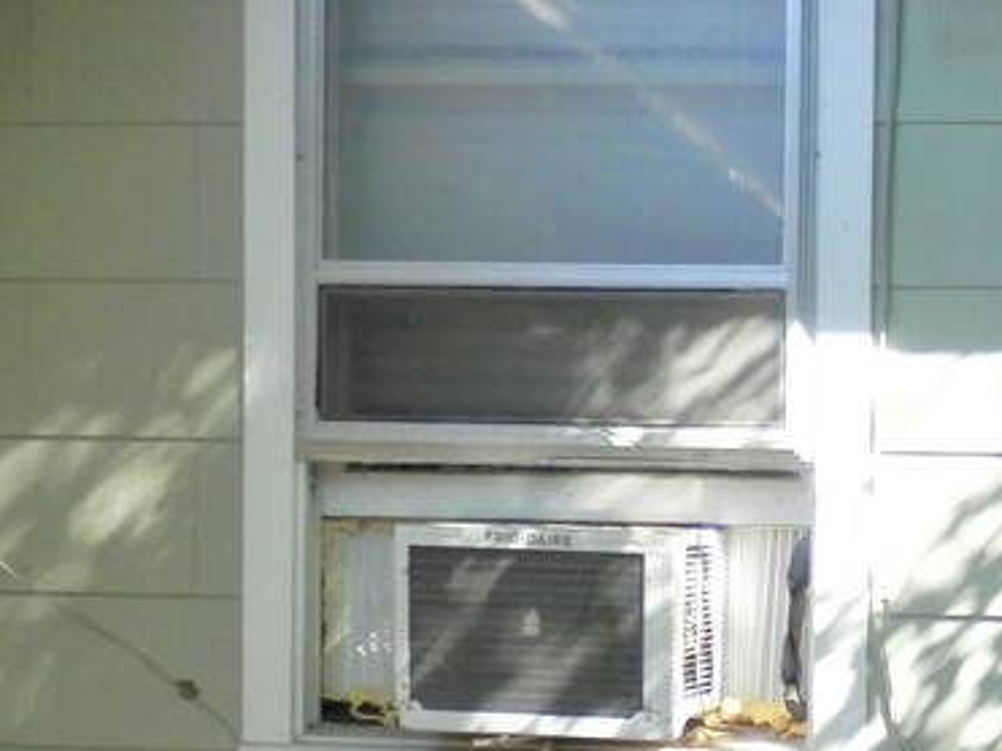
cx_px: 1205
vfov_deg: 15.0
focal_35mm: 97
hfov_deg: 19.1
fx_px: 2807
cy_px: 702
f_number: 3
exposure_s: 1/160
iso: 80
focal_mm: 4.5
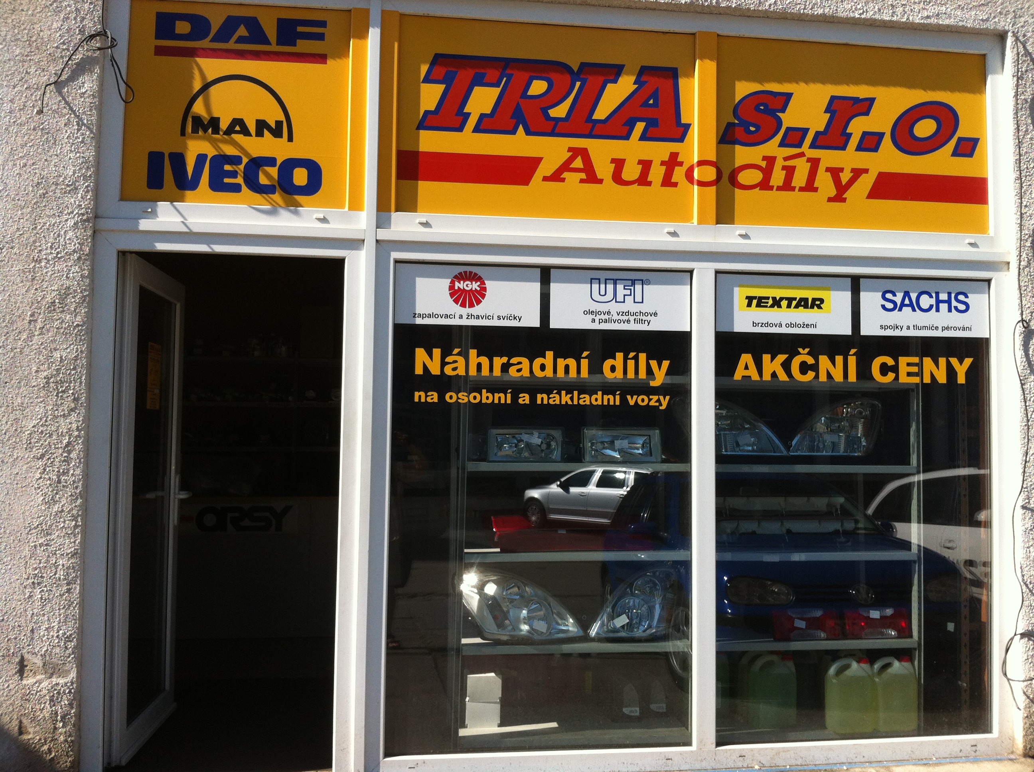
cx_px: 517
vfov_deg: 40.6
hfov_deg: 52.7
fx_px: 1044
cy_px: 386
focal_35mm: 35
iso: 80
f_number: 2.8
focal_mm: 3.85
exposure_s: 1/887
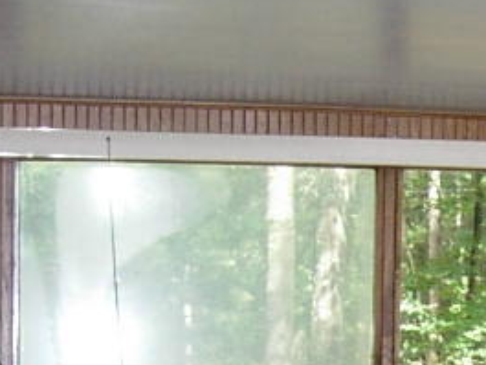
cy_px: 697
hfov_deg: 12.9
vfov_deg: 9.5
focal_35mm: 147
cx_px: 684
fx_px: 2065
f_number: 2.8
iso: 163
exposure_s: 1/132
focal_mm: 7.8
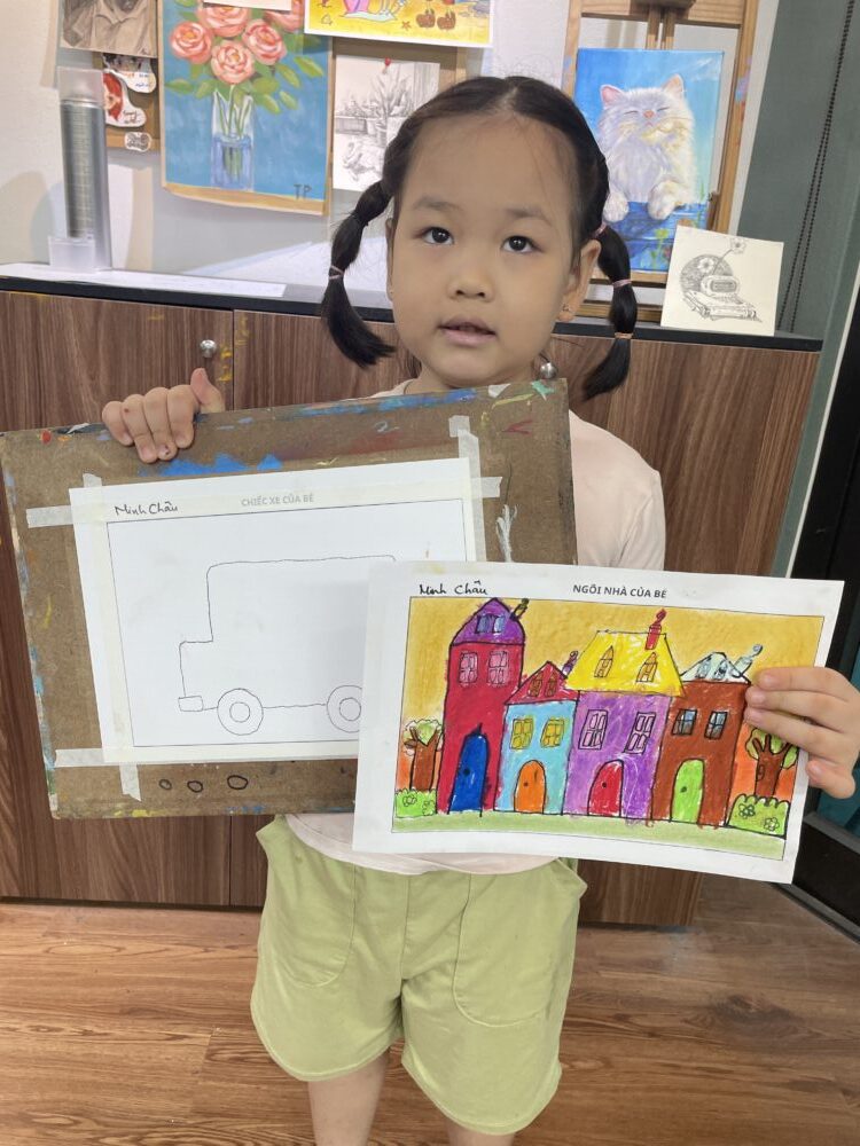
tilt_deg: -20.9
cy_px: 573
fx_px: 861
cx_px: 430
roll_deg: -1.9
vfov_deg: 67.3
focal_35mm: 26
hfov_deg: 53.1
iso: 64
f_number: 1.6
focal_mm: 4.2
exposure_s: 1/100
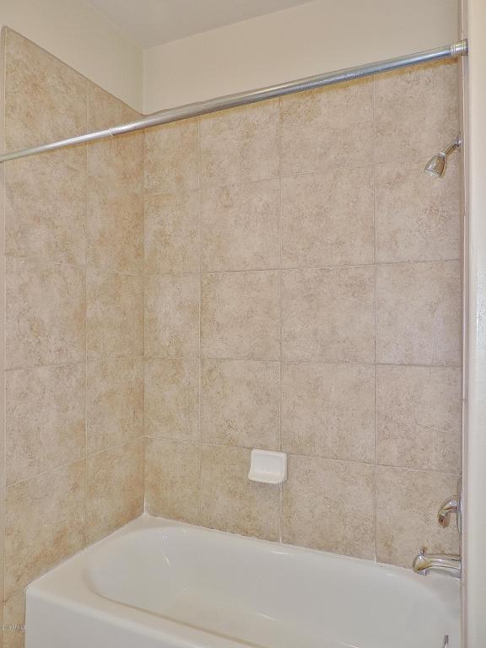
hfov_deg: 56.8
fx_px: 449
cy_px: 324
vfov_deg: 71.6
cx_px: 243
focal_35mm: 24
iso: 400
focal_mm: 4.3
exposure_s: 1/40
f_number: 3
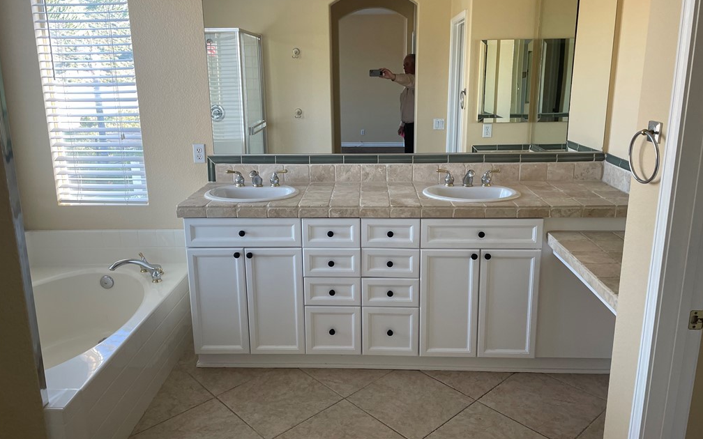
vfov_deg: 44.5
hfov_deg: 66.5
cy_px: 201
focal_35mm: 28
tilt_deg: -12.8
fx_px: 536
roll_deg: -0.5
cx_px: 352
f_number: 1.6
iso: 125
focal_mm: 4.2
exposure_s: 1/120
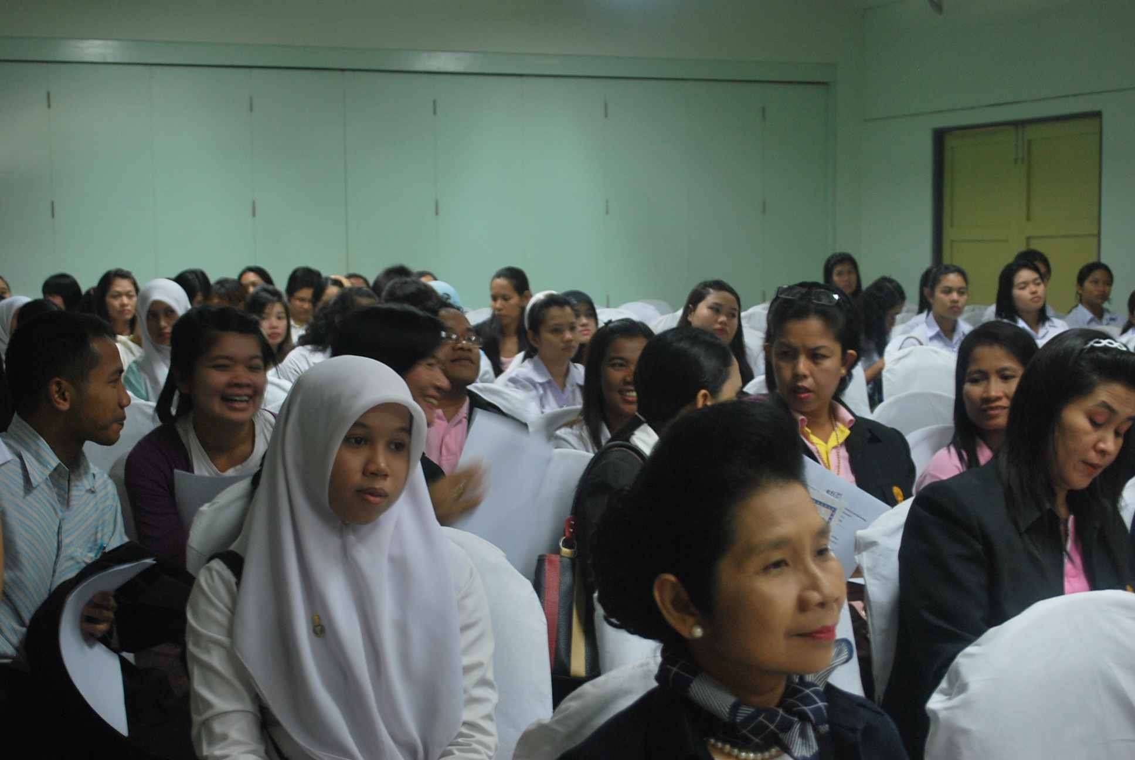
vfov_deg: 25.1
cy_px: 380
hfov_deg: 36.8
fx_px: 1705
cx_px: 568
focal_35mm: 54
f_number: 5.3
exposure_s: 1/15
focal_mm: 36
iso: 400
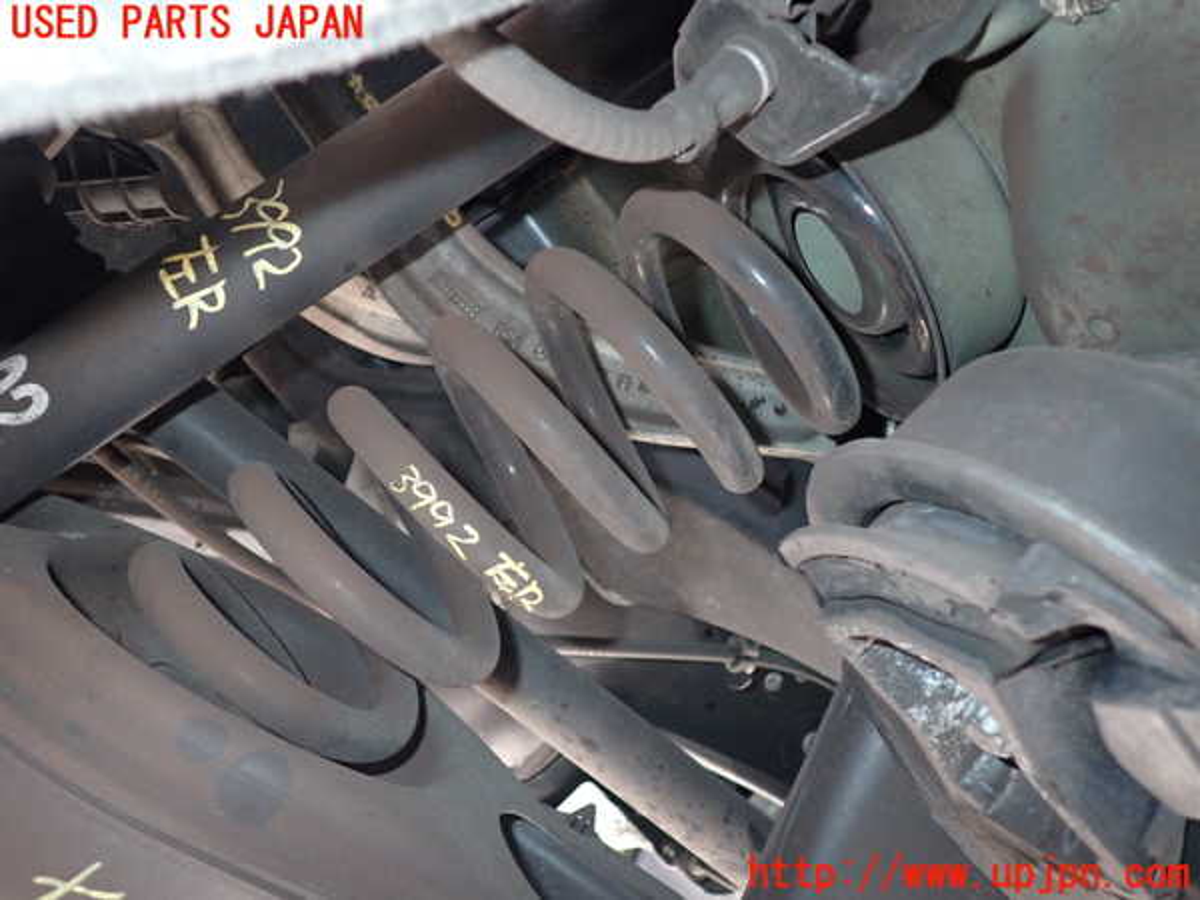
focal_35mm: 28
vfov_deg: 49.7
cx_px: 600
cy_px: 450
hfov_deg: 63.4
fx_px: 971
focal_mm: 5.05
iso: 400
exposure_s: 1/125
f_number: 2.2
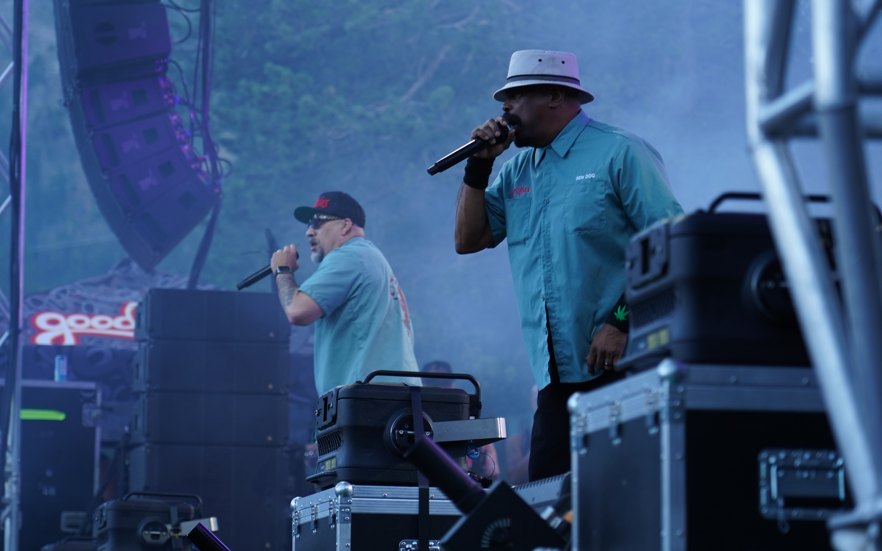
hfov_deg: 16.4
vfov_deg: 10.3
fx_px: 3053
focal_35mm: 127
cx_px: 396
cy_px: 230
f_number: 4
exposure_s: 1/160
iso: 250
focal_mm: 105
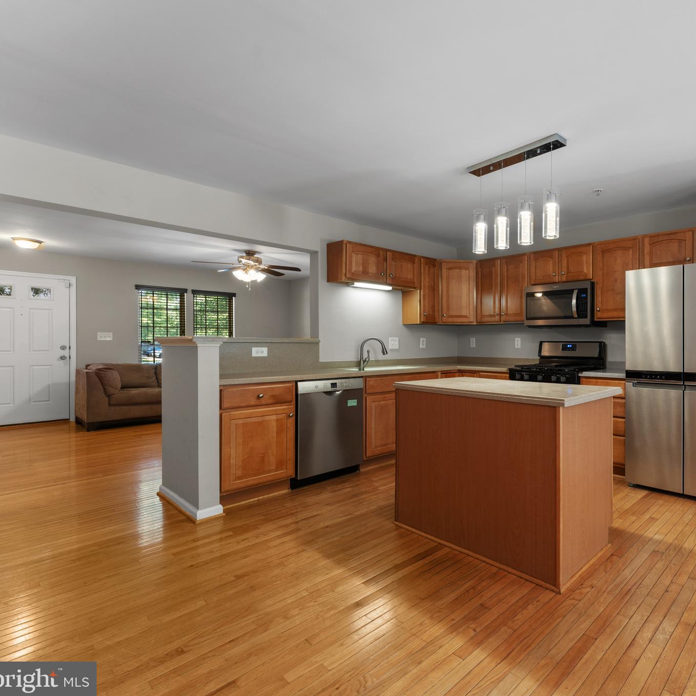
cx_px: 509
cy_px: 348
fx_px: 409
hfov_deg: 75.7
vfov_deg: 80.7
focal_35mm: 18
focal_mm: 14
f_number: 8
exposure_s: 1/2
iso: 100
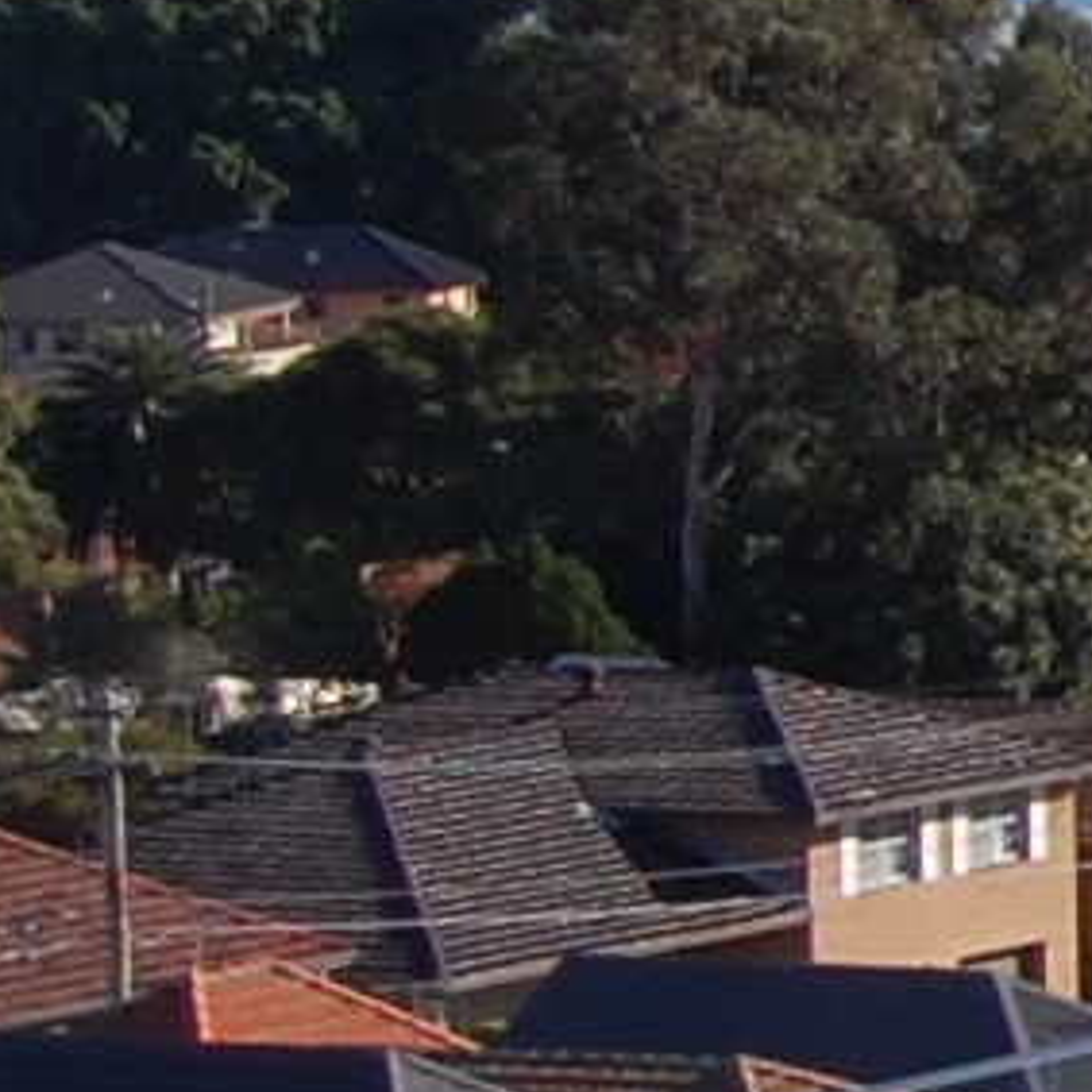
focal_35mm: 244
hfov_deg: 6.2
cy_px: -58
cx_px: 3994
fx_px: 8708
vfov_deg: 7.1
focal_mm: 18
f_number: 9
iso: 200
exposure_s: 1/320
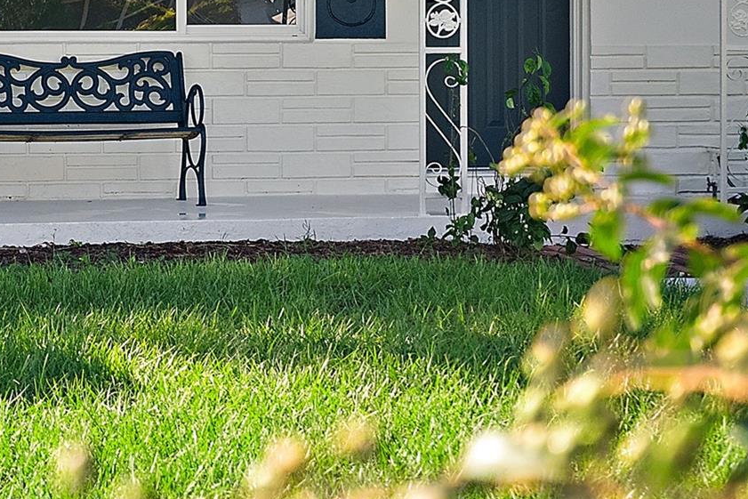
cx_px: 120
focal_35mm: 97
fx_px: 2016
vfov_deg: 14.0
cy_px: 65
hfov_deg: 20.7
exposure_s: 1/2000
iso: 1600
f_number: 4
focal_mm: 34.5
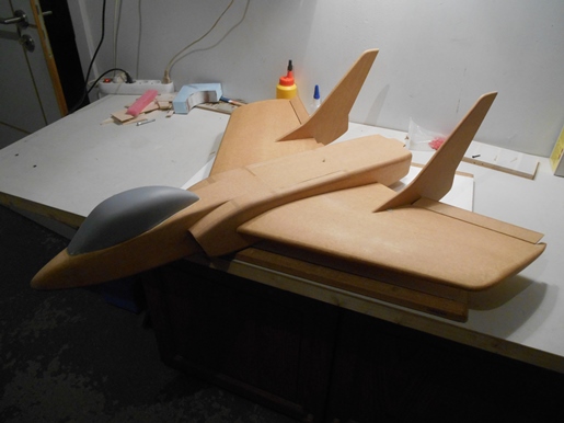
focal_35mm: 26
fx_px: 424
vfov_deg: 53.0
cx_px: 282
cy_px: 212
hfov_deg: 67.3
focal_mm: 4.7
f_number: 3.4
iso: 400
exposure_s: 1/20
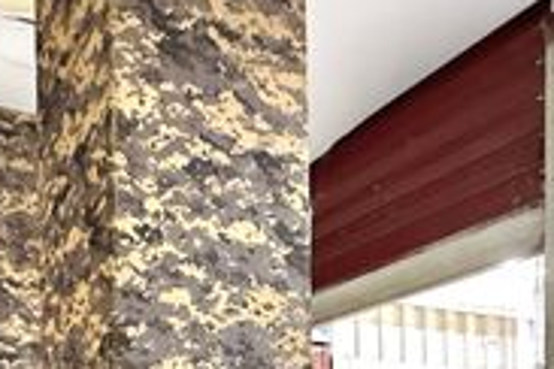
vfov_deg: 22.4
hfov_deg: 37.2
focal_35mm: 53
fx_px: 816
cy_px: 502
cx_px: 189
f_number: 2.2
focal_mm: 2.22
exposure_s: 1/30
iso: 1250
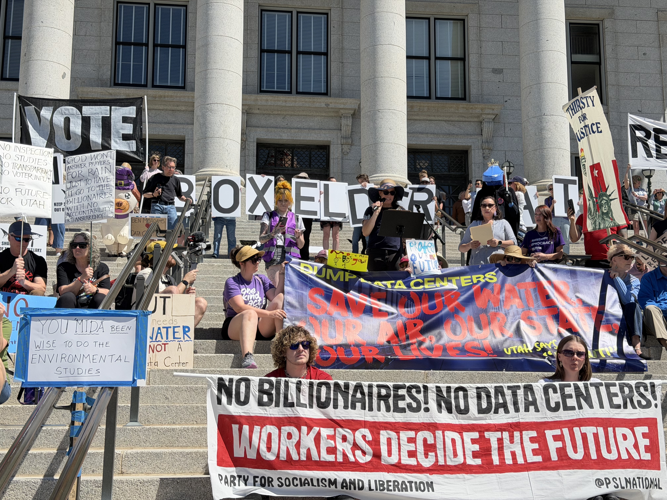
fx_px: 925
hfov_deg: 39.7
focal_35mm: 48
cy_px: 250
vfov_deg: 30.3
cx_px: 334
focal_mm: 6.76
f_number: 1.78
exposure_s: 1/6536
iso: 64
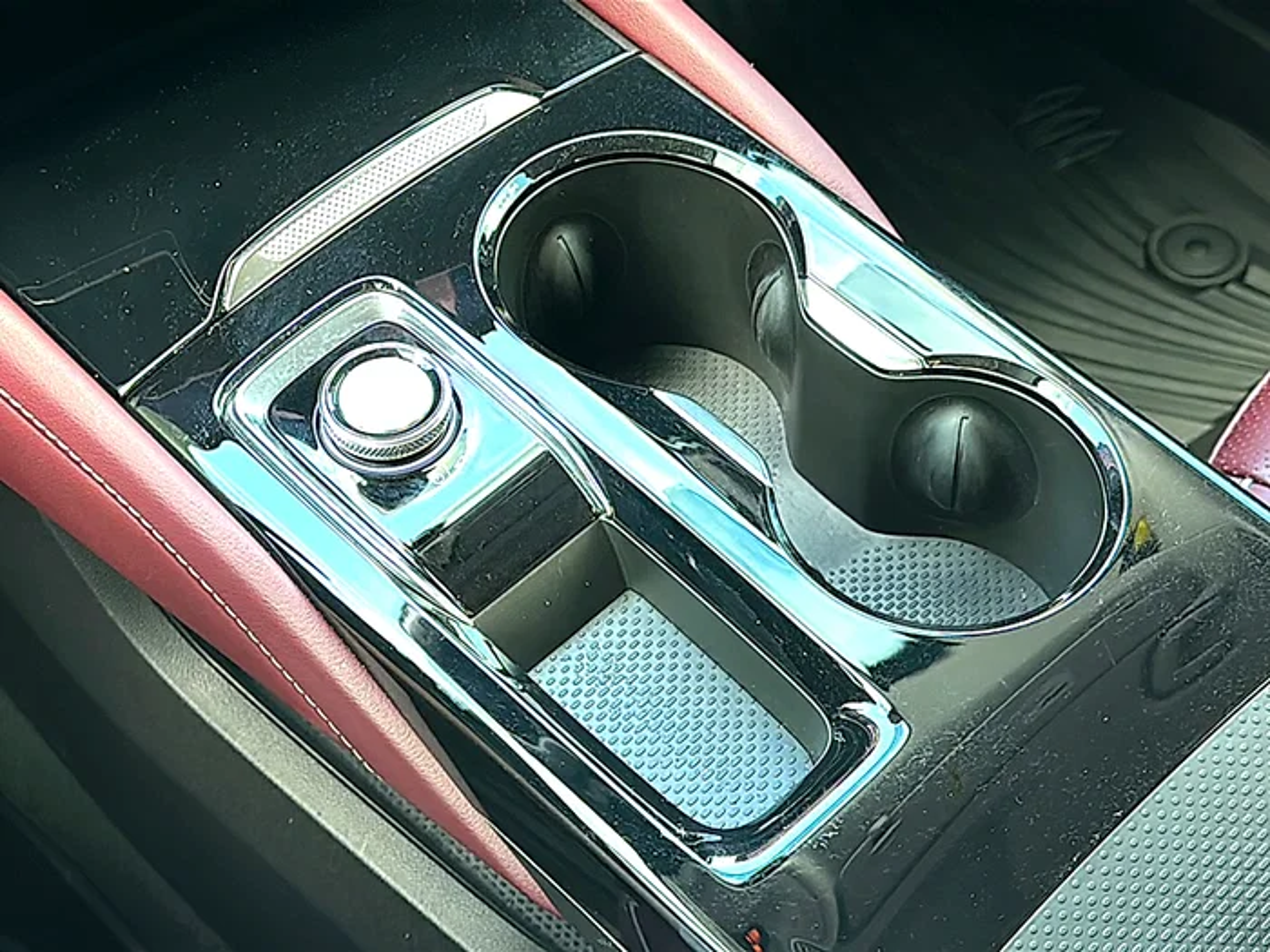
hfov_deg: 42.1
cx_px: 635
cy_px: 476
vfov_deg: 32.2
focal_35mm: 45
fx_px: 1651
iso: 125
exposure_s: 1/40
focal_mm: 6.86
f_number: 1.78
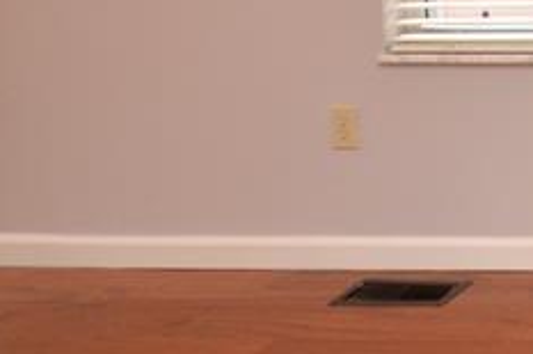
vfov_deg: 17.5
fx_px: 1036
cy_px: -170
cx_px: 1079
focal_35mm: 70
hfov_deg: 18.4
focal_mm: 10
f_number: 4
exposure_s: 1/60
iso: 500
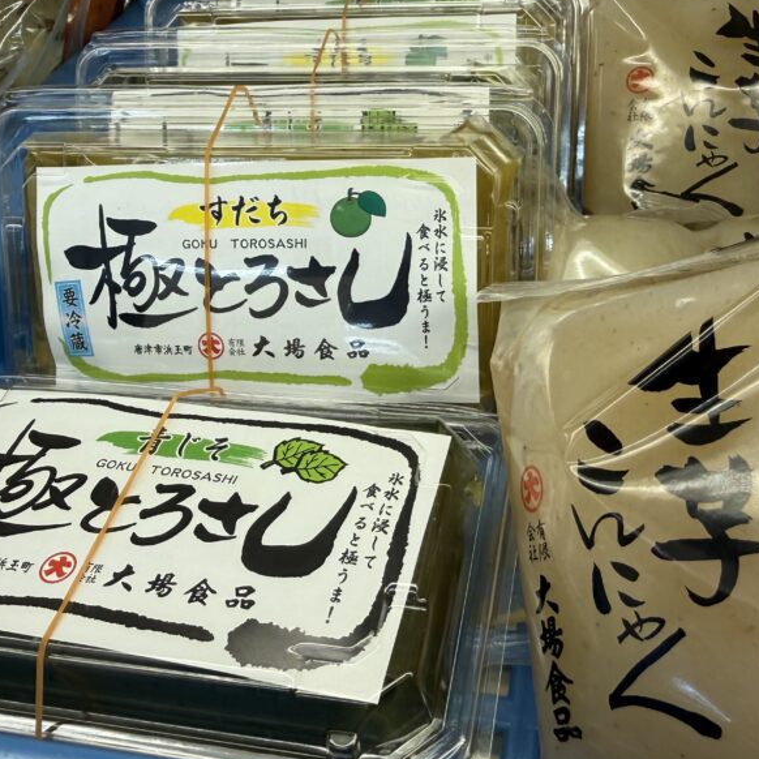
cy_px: 304
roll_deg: +4.9
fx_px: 868
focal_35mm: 35
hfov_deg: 46.6
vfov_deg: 47.0
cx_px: 492
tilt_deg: -33.7
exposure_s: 1/125
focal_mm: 2.22
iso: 40
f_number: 2.2
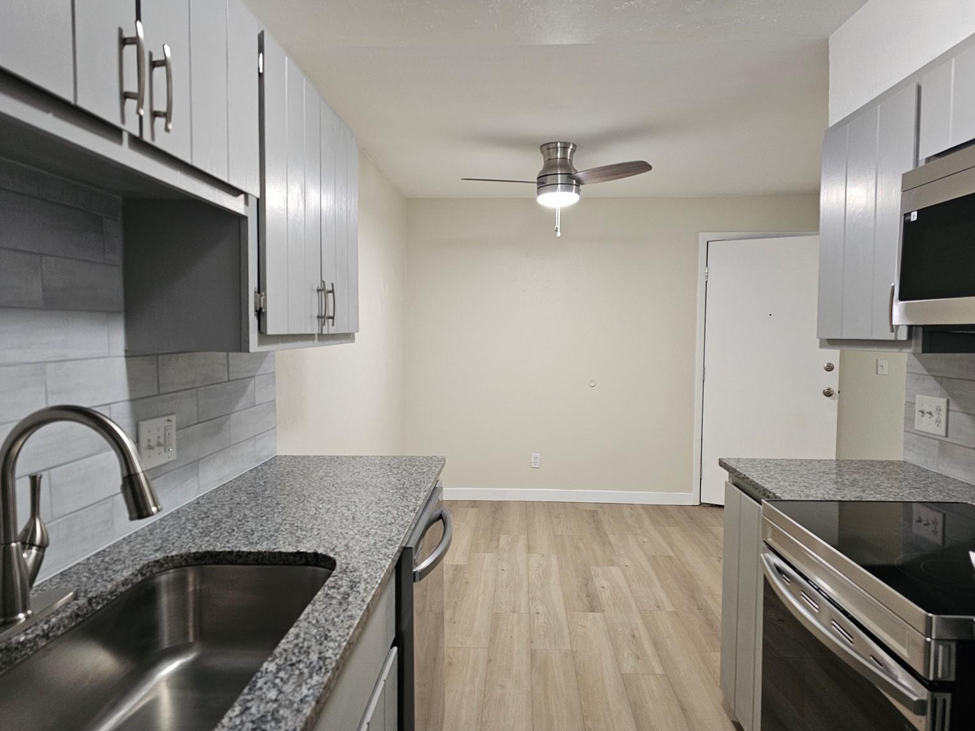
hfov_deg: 71.6
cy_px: 375
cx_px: 480
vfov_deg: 56.8
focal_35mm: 24
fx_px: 676
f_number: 1.7
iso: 320
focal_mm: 6.3
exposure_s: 1/74.1
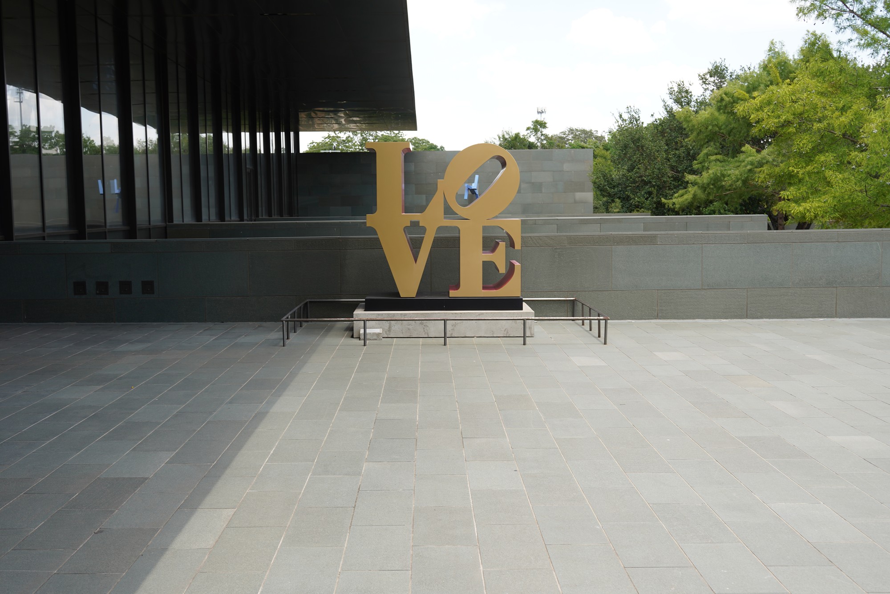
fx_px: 1014
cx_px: 445
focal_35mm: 41
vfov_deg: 32.6
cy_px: 297
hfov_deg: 47.4
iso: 100
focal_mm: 41
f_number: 7.1
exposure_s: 1/100
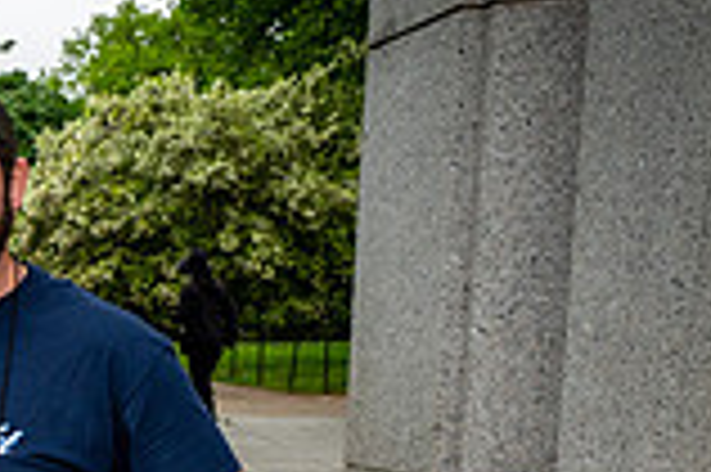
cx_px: -459
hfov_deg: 17.7
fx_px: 1953
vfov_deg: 13.3
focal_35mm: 99
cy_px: 607
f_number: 8
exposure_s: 1/640
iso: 1100
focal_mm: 27
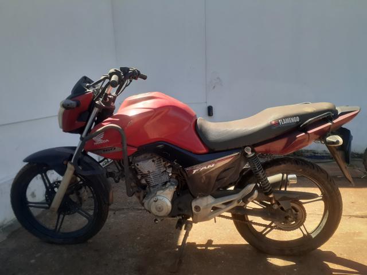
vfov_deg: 51.4
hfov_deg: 65.3
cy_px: 138
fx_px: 286
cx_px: 184
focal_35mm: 27
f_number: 1.9
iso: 40
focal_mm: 3.6
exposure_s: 1/392
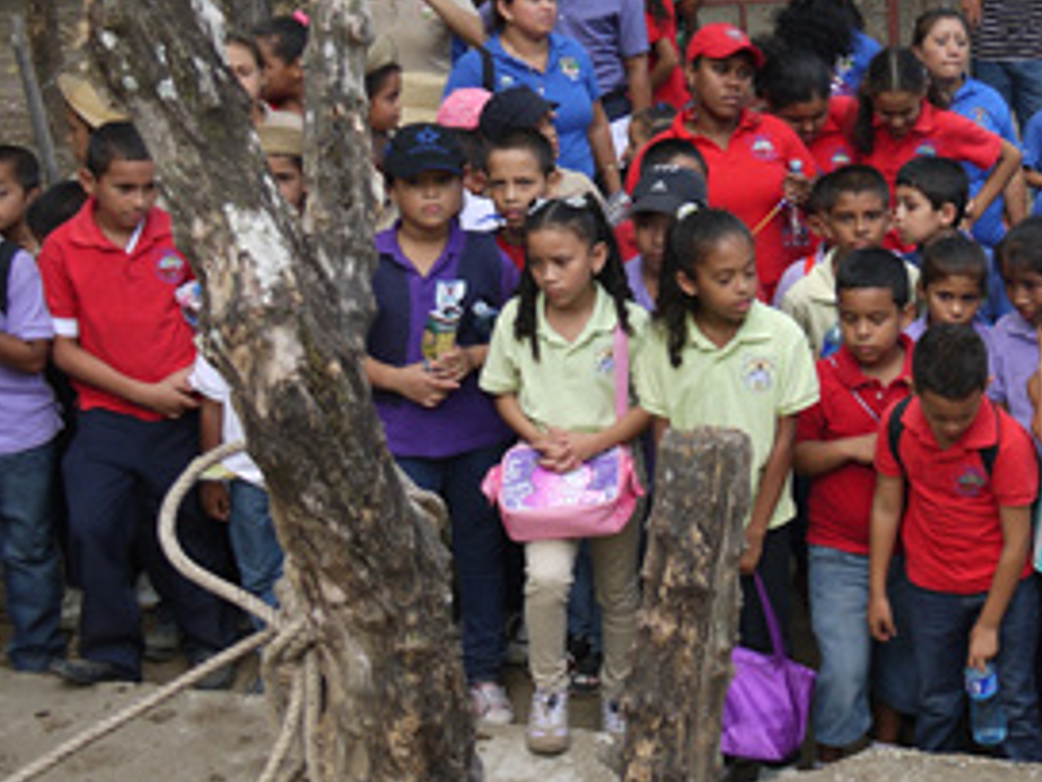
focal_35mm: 66
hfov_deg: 27.7
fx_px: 1987
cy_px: 249
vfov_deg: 22.1
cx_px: 1042
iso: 100
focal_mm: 14
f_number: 4.5
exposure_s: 1/160
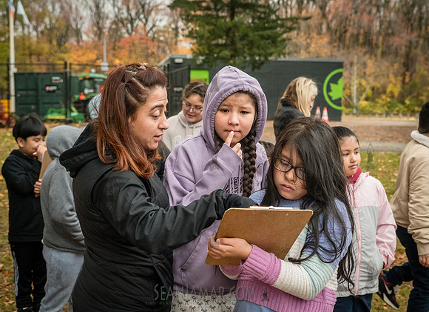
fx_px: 513
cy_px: 137
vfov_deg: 33.8
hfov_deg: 45.4
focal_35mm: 42
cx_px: 223
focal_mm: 35
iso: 4000
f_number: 4
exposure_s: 1/500
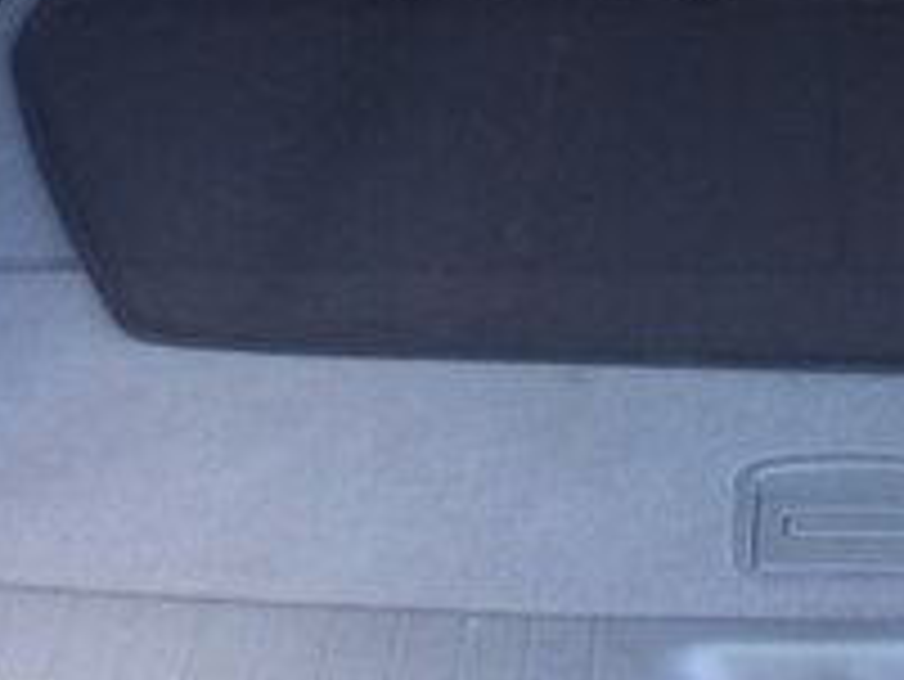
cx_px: 819
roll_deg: -0.1
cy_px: -74
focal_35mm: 95
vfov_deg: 15.2
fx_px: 2482
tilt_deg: -26.5
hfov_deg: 20.2
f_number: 2.2
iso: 32
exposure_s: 1/50
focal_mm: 4.15
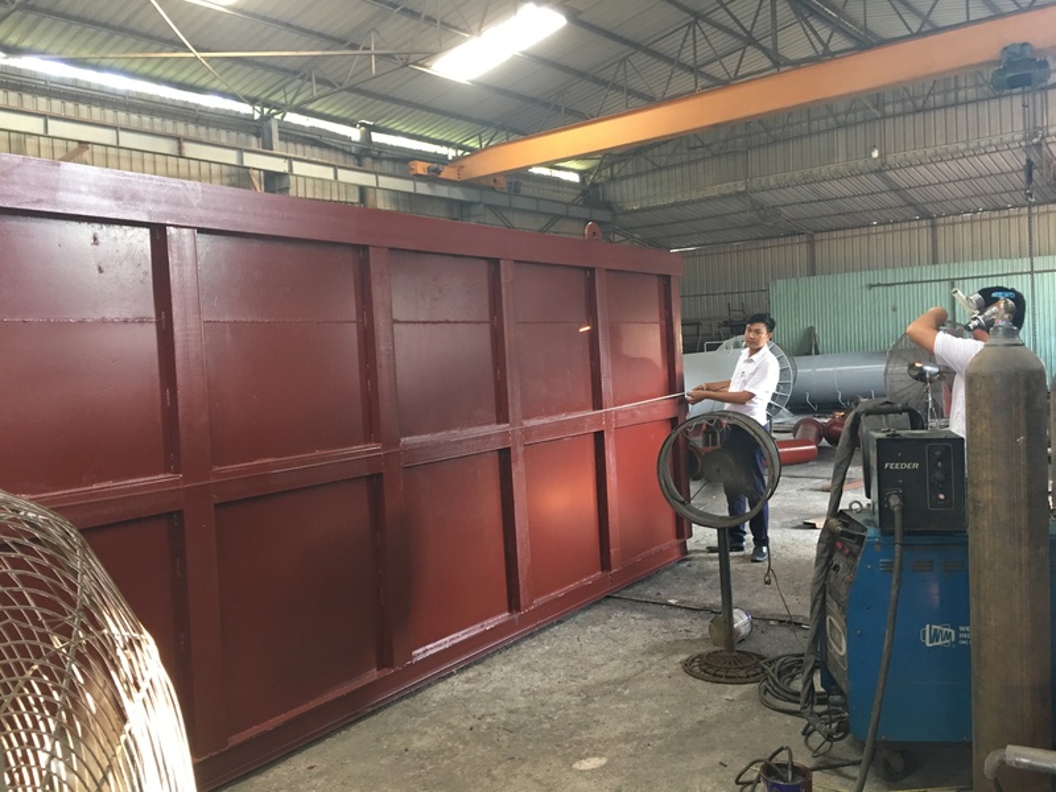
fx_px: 885
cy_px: 396
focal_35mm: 29
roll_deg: +3.5
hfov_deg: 61.7
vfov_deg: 48.2
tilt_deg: -1.2
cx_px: 528
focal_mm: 4.15
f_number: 2.2
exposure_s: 1/17
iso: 100
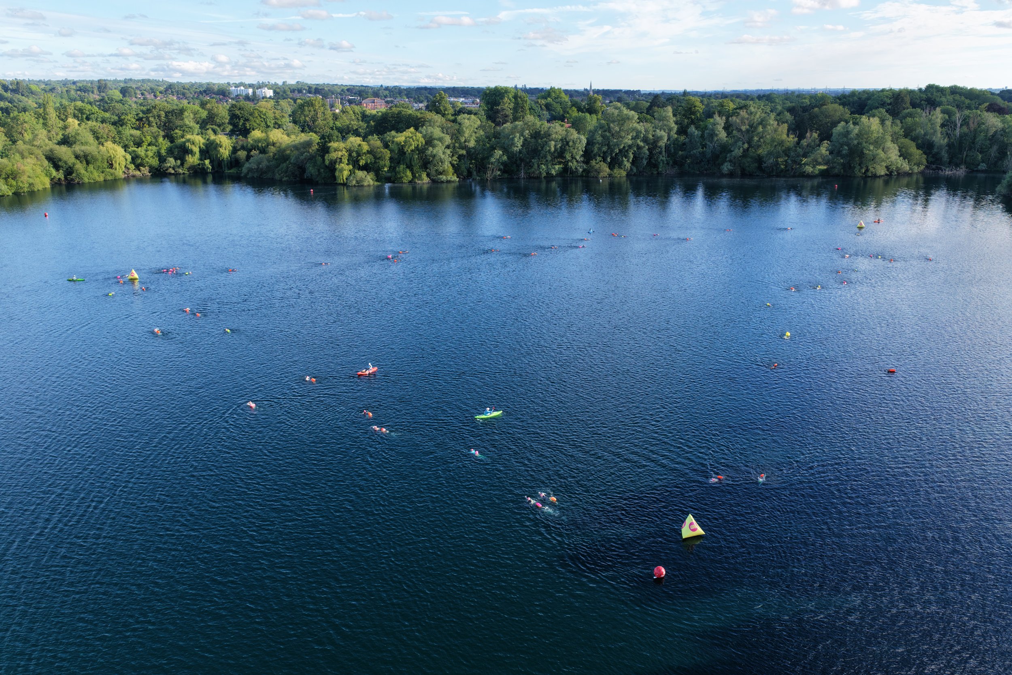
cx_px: 506
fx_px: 787
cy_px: 338
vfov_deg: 46.4
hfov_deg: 65.5
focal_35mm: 28
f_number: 2.8
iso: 100
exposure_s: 1/320
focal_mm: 14.45
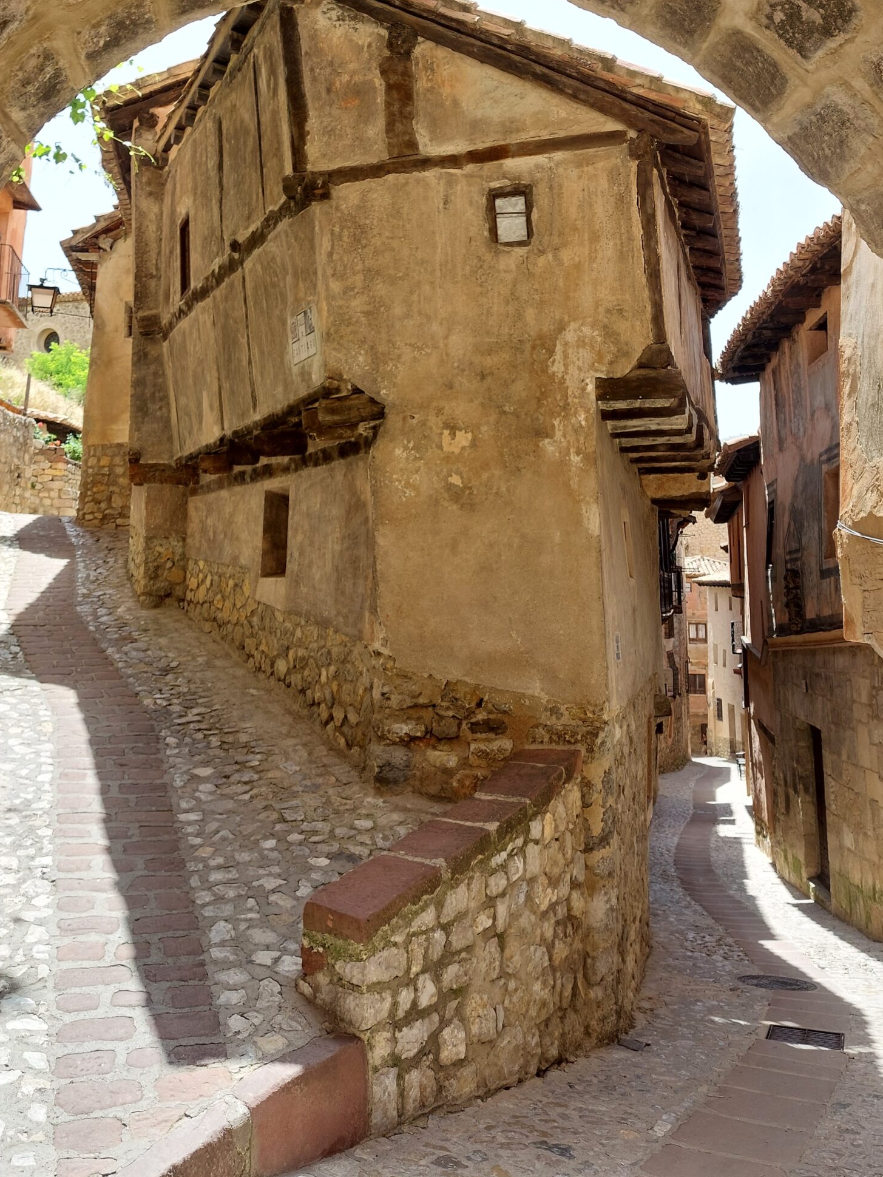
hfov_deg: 42.9
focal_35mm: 33
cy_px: 440
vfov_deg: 54.7
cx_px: 422
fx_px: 1122
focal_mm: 5.23
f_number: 1.8
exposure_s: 1/205
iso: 25
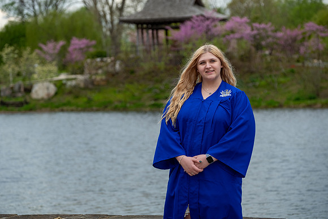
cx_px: 164
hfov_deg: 14.0
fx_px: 1340
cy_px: 110
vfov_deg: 9.3
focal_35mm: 147
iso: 250
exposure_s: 1/400
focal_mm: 98.2
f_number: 4
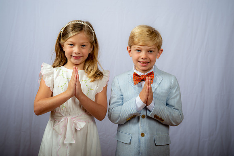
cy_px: 78
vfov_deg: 23.4
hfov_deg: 34.5
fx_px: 377
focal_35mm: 58
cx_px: 117
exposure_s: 1/200
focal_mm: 58
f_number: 6.3
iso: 250
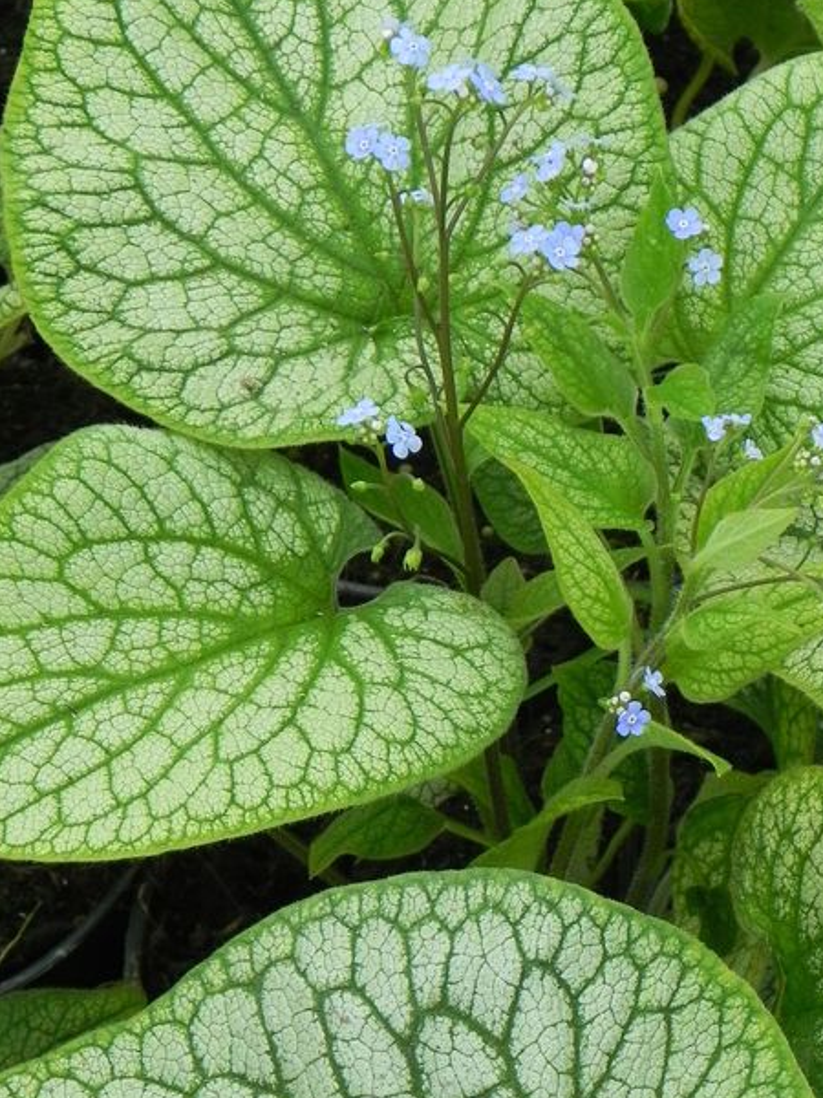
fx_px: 6086
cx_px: 458
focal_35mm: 192
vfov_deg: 10.3
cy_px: 445
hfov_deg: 7.7
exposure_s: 1/128
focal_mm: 25.7
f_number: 4.5
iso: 160
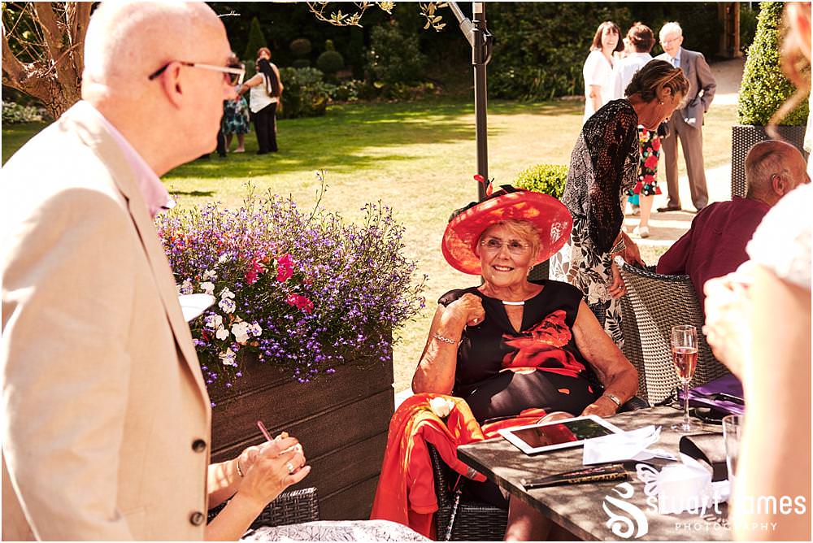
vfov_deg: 25.6
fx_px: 1198
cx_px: 406
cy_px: 272
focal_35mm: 53
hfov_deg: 37.5
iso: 400
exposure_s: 1/640
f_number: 4
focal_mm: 35
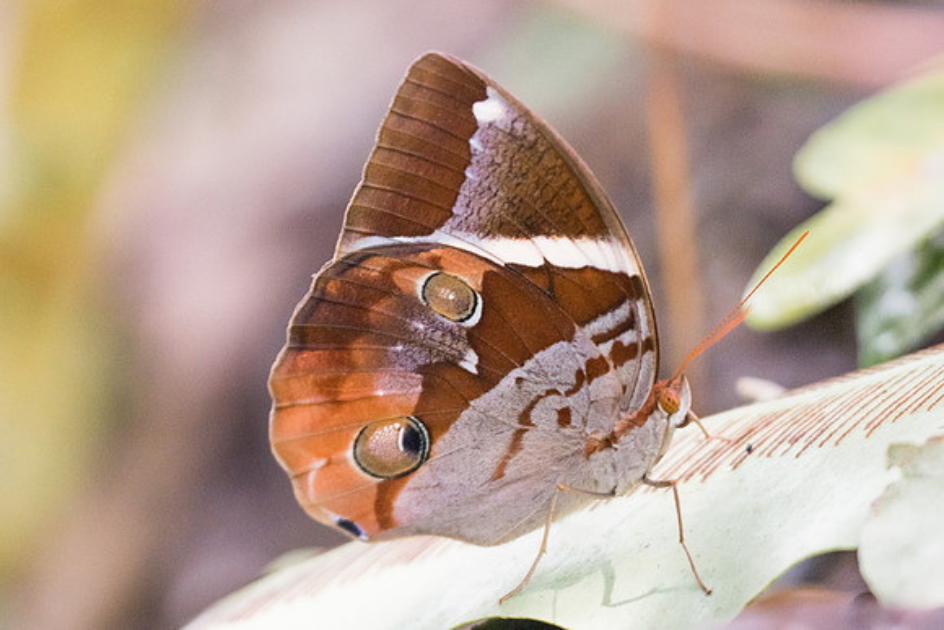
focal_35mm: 290
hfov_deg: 7.1
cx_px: 472
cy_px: 341
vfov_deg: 4.7
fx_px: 7612
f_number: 3.2
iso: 800
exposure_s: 1/250
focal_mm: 150
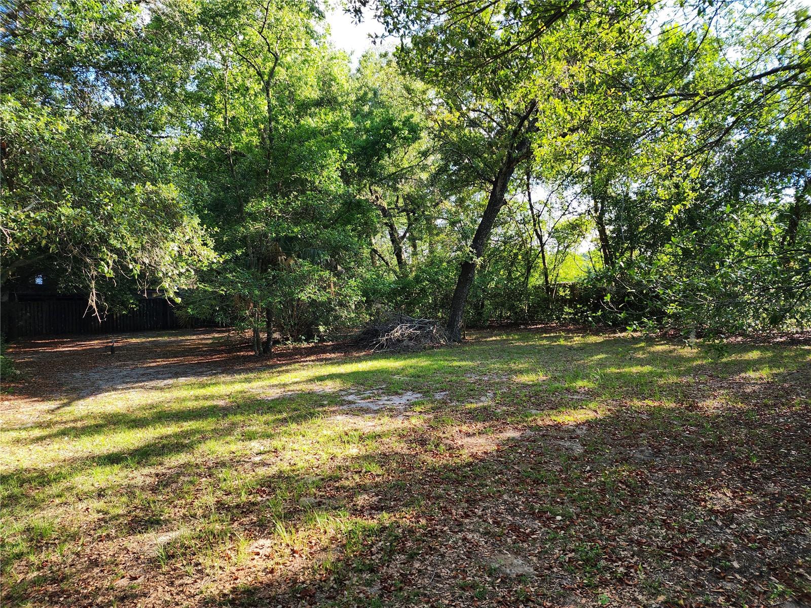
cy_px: 304
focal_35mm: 23
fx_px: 539
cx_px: 406
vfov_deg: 58.9
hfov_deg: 73.9
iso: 25
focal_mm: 6.4
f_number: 1.8
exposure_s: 1/180
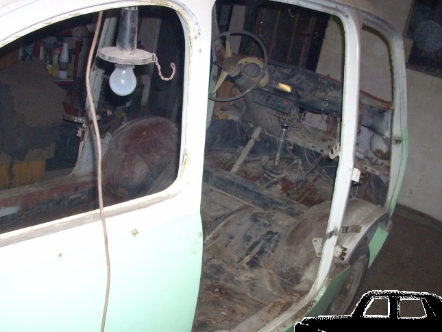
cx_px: 229
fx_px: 549
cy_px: 182
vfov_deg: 33.6
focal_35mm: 43
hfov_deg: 43.8
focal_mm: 6.2
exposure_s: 1/60
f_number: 2.8
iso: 259
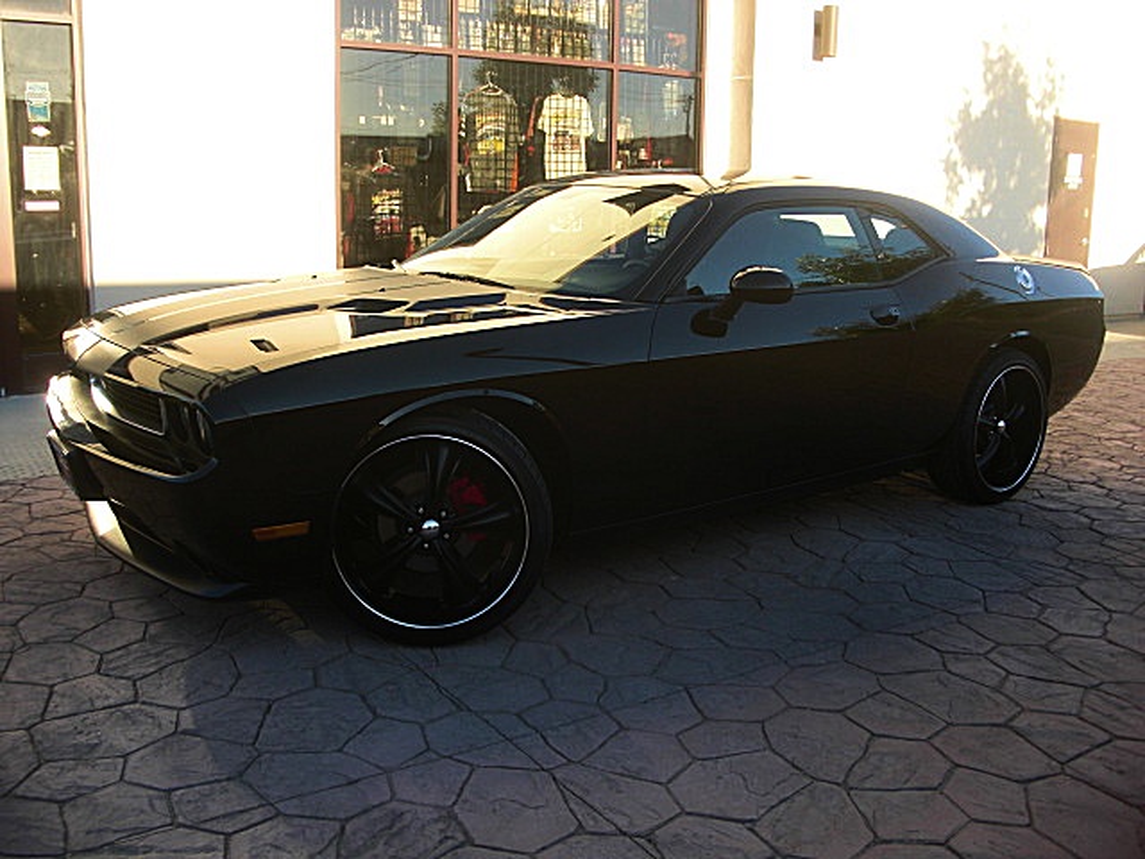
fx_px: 1191
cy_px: 430
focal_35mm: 36
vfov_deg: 39.7
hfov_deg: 51.4
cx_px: 572
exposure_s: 1/200
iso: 50
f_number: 2.8
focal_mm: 6.3
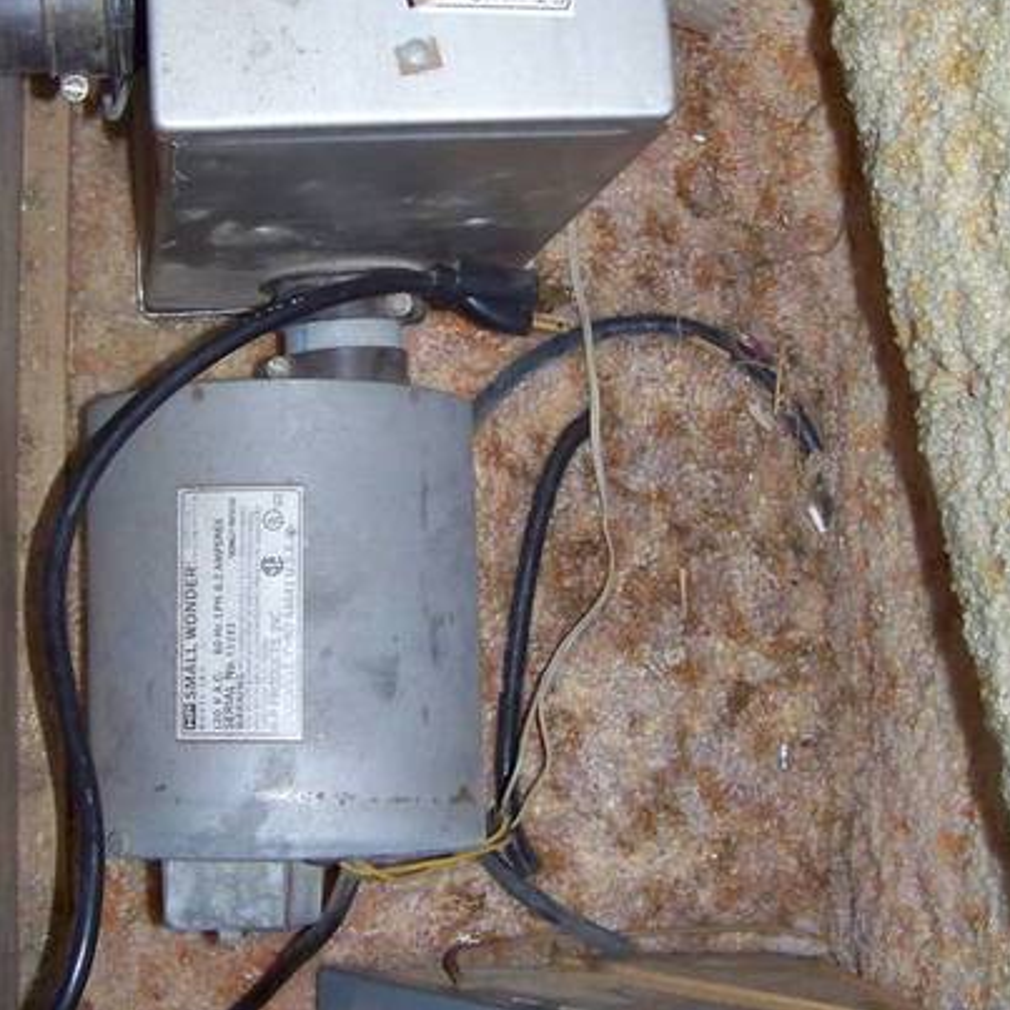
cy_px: 303
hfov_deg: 26.8
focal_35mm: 64
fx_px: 2113
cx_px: 416
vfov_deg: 26.7
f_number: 2.8
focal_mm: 5.85
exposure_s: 1/30
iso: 200
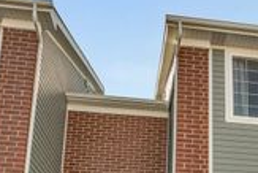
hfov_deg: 39.0
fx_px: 351
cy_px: 221
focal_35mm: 49
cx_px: 199
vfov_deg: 24.4
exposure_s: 1/200
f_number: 9
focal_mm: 16
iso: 640
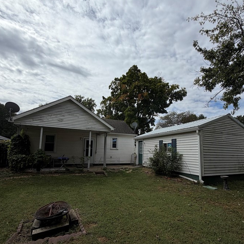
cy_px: 135
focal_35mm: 19
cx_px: 127
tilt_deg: +5.7
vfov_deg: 77.4
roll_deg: -1.4
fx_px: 152
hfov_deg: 77.6
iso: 20
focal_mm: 2.22
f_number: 2.2
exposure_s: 1/2092
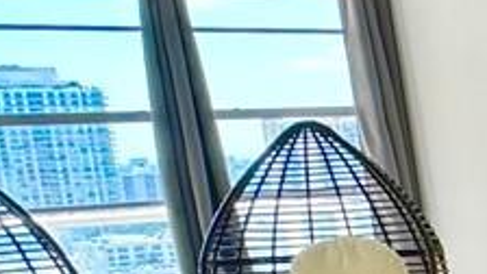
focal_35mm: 109
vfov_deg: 10.8
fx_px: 1408
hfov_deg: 14.0
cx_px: 1152
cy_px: 374
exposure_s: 1/149
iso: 40
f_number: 2.2
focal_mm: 2.22
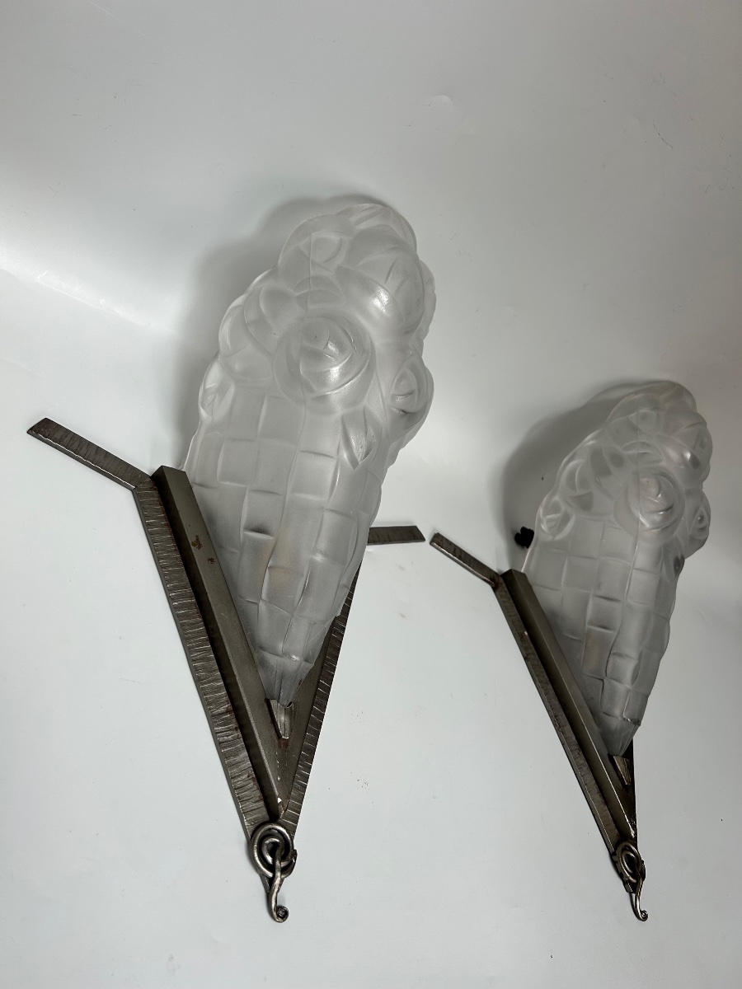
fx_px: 743
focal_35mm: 26
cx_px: 371
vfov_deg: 67.3
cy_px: 494
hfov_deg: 53.1
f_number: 1.5
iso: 40
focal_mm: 5.7
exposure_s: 1/190
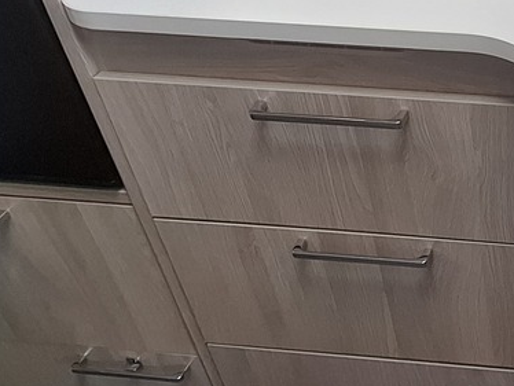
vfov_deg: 28.4
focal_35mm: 50
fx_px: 743
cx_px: 612
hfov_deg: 32.0
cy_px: 69
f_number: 2.2
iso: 64
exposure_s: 1/50
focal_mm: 1.74
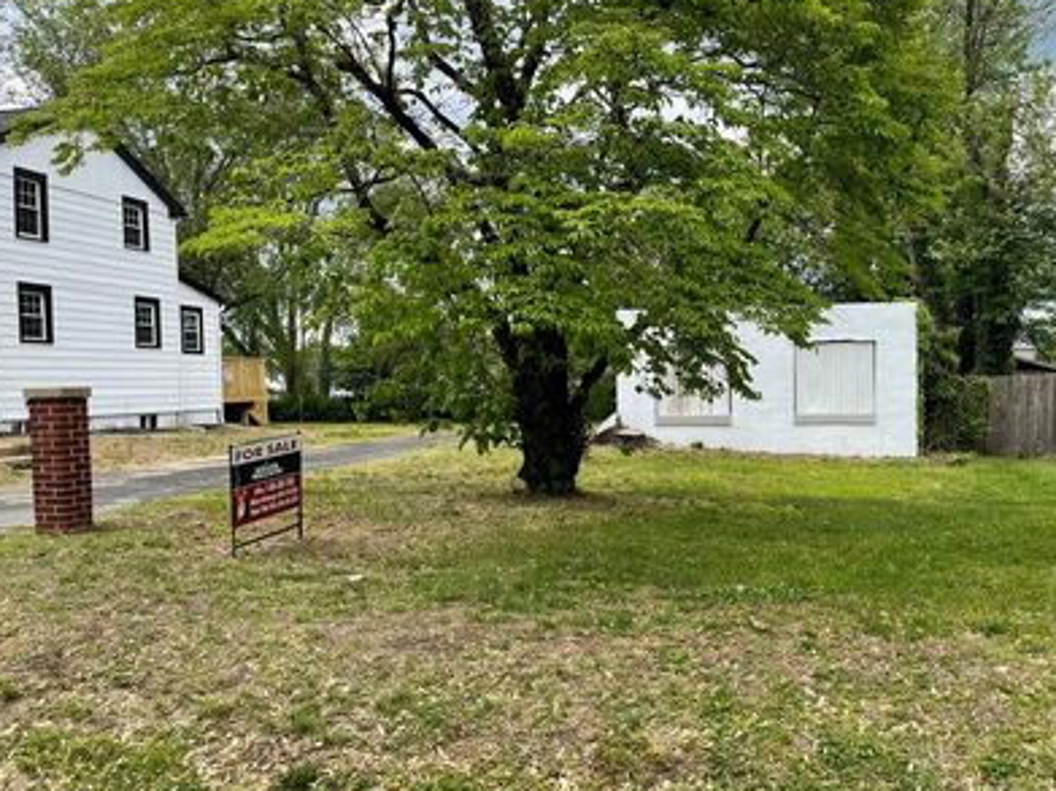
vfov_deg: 44.1
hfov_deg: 56.2
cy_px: 425
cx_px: 659
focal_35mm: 32
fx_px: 976
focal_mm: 5.1
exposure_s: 1/1175
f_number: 1.6
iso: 32
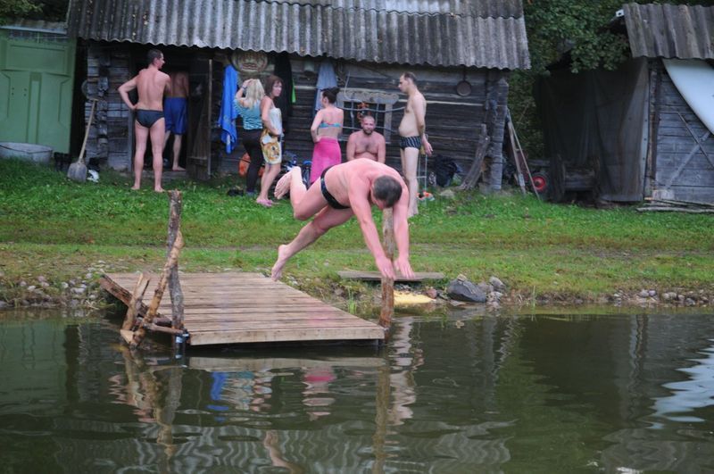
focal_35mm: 82
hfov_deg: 24.7
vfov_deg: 16.5
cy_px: 237
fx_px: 1634
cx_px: 357
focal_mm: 55
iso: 500
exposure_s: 1/125
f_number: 2.8
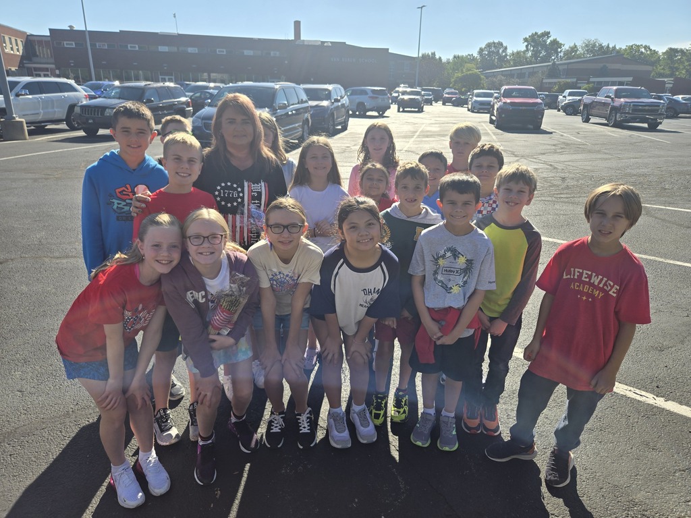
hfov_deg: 73.9
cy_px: 259
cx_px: 346
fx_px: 459
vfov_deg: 58.9
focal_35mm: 23
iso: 25
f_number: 1.8
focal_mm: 5.4
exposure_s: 1/1967
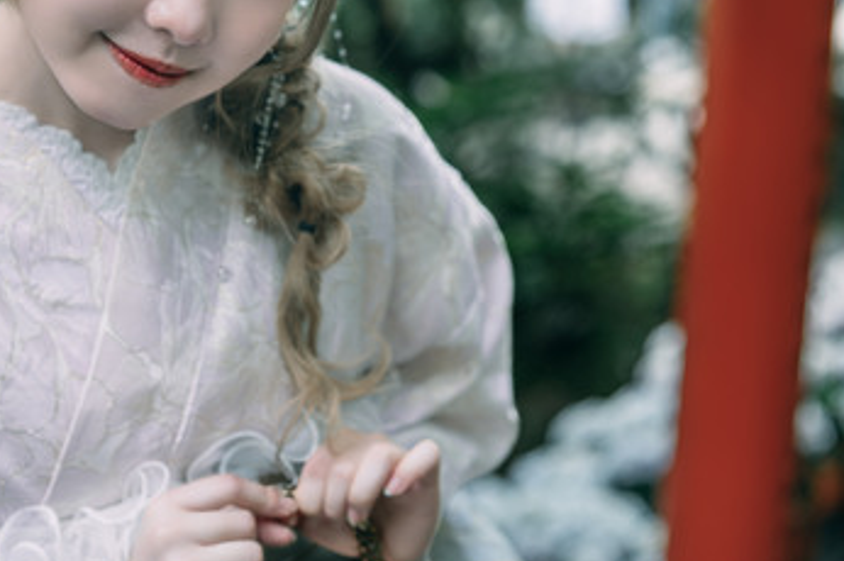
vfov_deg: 17.0
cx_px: 273
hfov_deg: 25.5
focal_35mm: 79
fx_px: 1850
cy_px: 59
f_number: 1.6
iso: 80
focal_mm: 35
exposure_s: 1/60
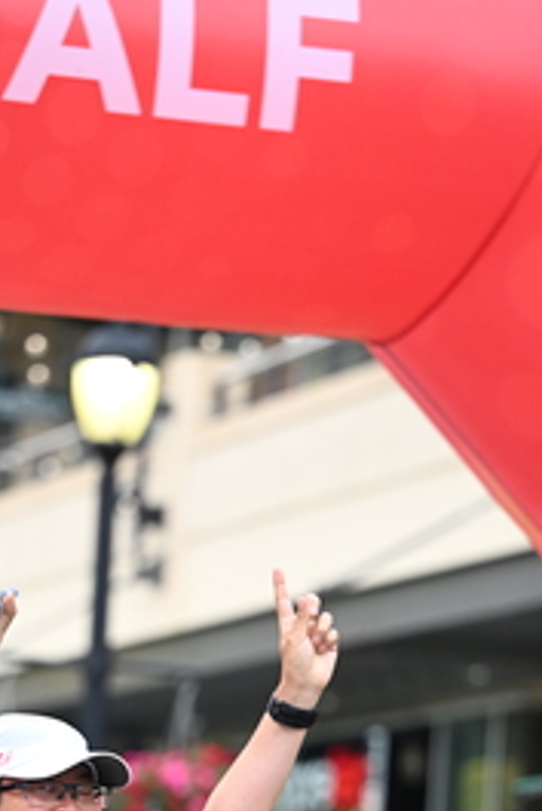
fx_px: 5615
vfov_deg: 8.2
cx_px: 222
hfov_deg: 5.5
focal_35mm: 249
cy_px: 835
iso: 1000
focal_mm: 120
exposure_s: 1/1600
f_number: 2.8
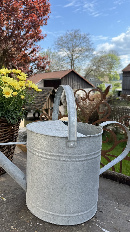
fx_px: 178
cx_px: 37
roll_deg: +1.4
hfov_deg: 39.4
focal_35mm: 29
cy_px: 113
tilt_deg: -9.4
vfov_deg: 66.0
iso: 80
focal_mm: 6.76
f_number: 1.78
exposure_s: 1/1637
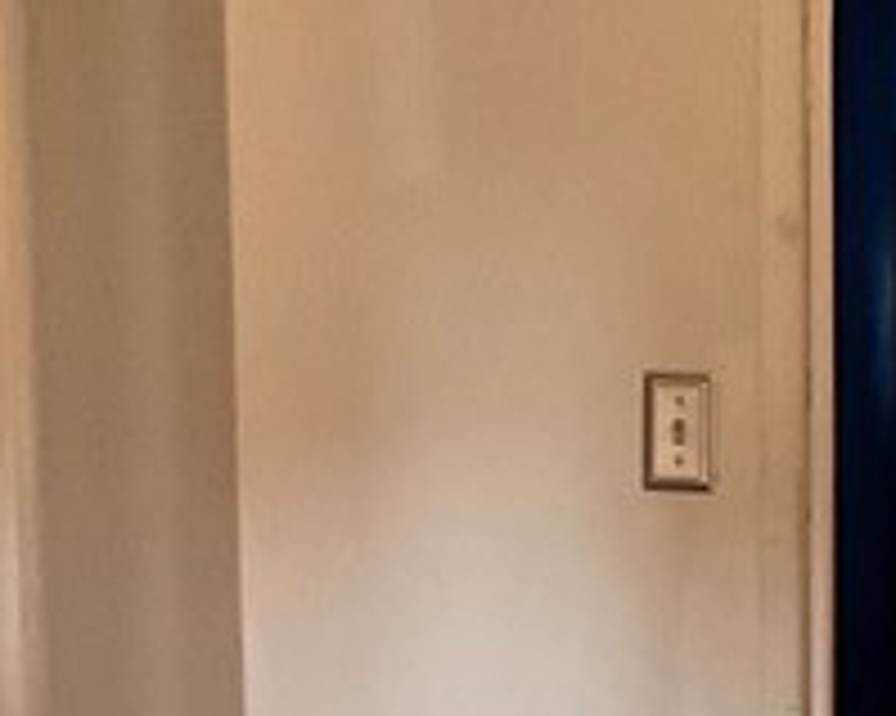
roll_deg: -0.3
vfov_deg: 10.3
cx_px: 873
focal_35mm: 146
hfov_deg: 13.1
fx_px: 3870
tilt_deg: -9.7
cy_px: 1009
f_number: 1.8
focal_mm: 3
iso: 160
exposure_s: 1/60
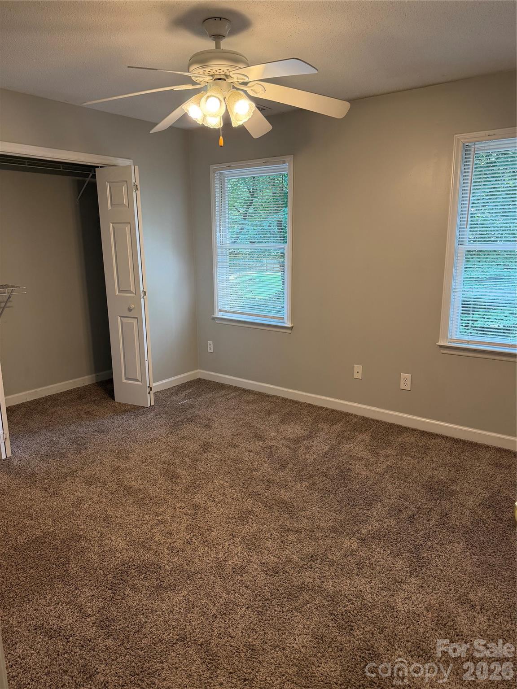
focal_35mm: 24
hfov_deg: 56.8
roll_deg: +0.3
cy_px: 344
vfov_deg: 71.6
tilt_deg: -12.5
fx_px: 478
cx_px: 258
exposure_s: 1/120
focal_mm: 6.76
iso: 250
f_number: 1.78
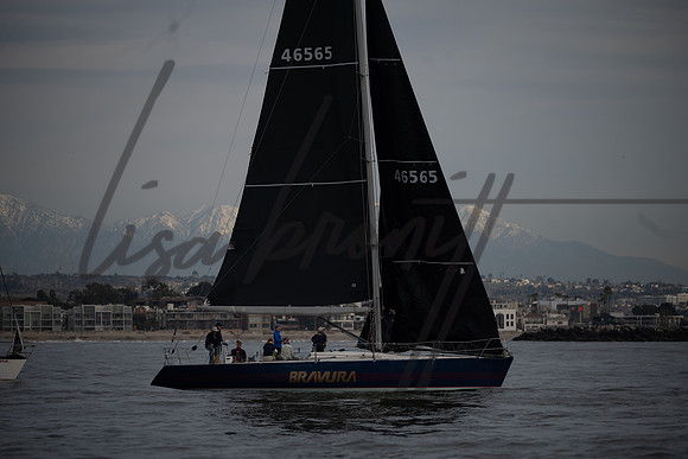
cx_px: 344
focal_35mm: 270
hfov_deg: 7.6
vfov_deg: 5.1
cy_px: 230
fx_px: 5161
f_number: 5
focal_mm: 270
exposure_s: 1/2000
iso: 125
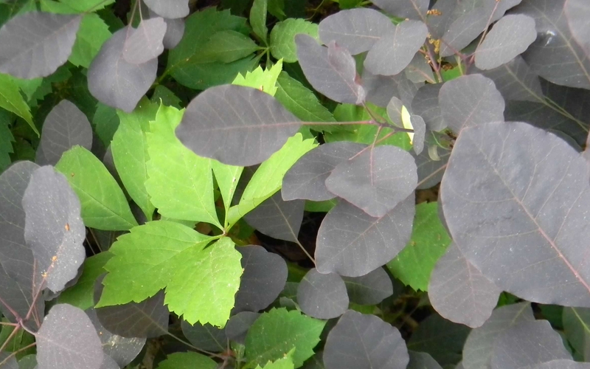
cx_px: 231
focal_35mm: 57
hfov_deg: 35.5
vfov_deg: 22.7
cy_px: 222
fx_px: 917
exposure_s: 1/11.4
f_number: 4.1
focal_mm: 10.1
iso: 400
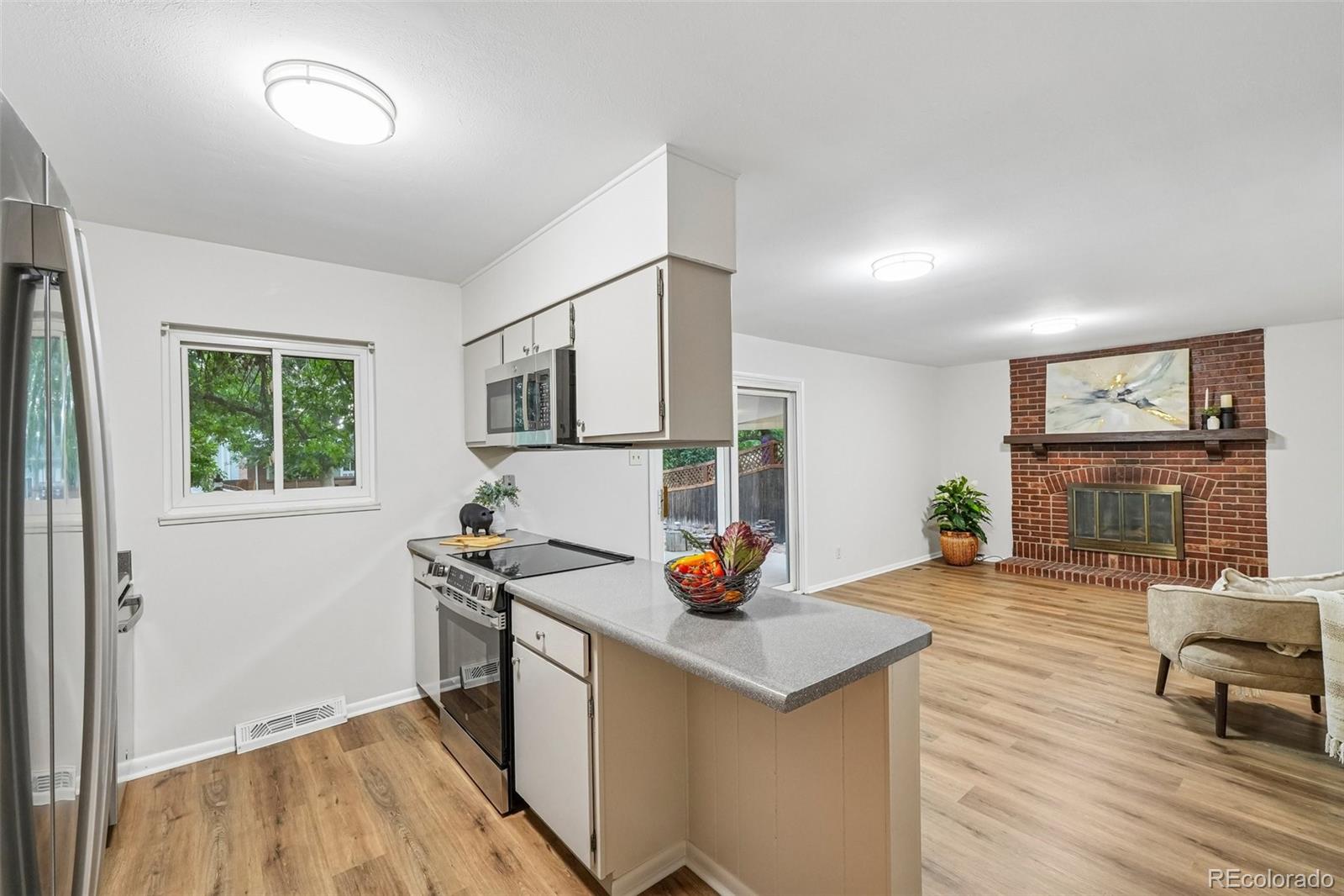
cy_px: 448
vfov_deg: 77.3
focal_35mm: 15
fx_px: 560
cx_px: 672
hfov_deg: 100.4
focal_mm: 10
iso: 800
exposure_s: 1/20
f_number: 8
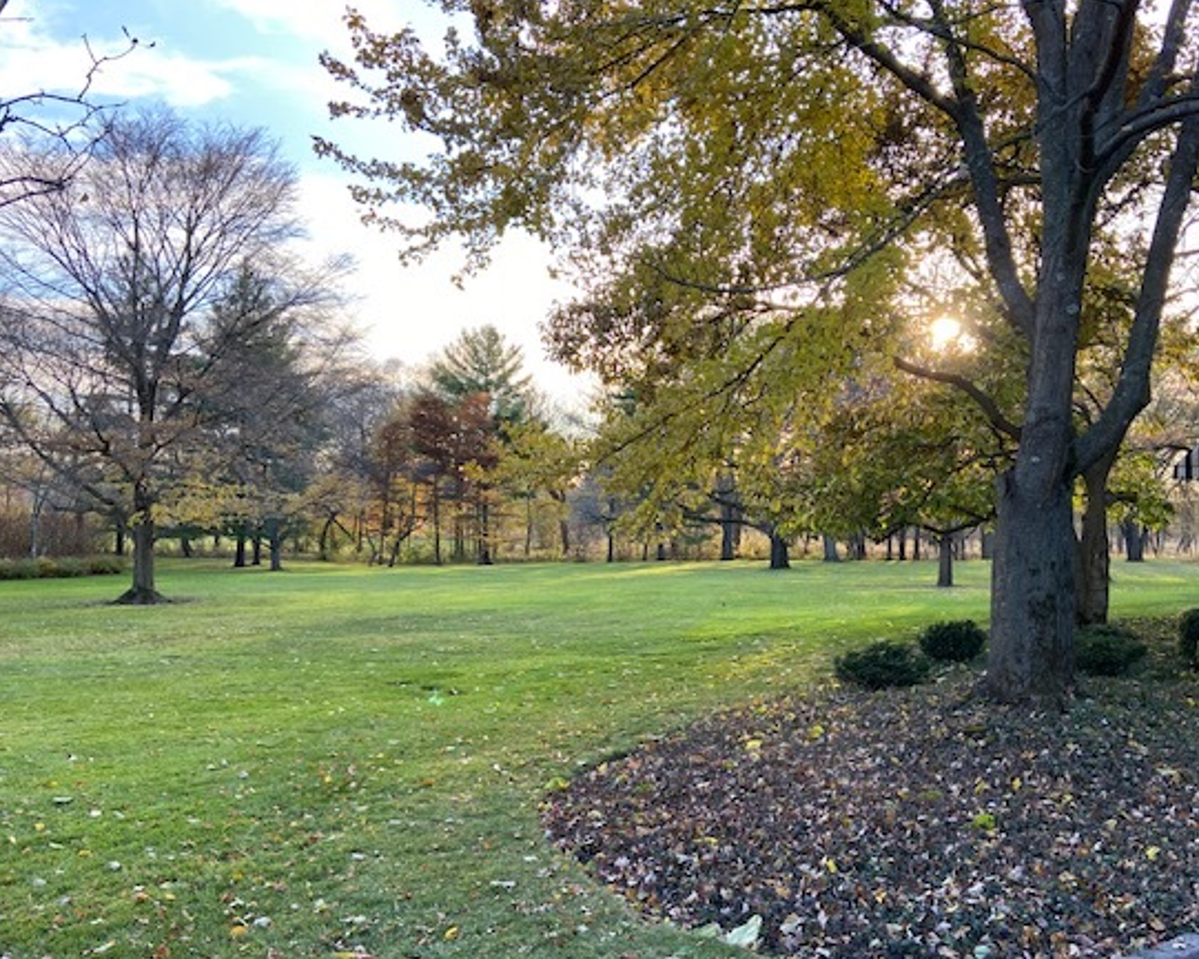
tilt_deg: -0.9
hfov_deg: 58.5
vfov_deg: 48.5
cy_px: 509
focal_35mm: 30
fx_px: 1065
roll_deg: -1.1
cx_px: 683
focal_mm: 4.25
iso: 32
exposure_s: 1/143
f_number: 1.8
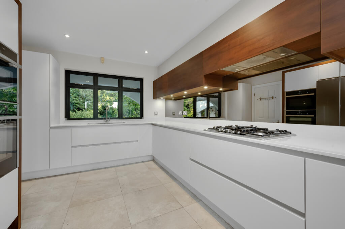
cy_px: 114
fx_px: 134
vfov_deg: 81.1
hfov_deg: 104.3
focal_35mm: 14
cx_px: 172
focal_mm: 14
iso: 400
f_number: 11
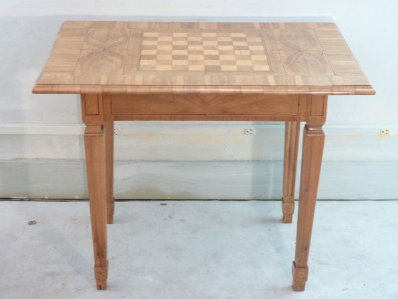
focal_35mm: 78
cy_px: 150
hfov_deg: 25.0
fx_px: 897
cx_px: 199
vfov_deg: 18.9
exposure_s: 1/10
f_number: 4.2
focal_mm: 12.8
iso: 400
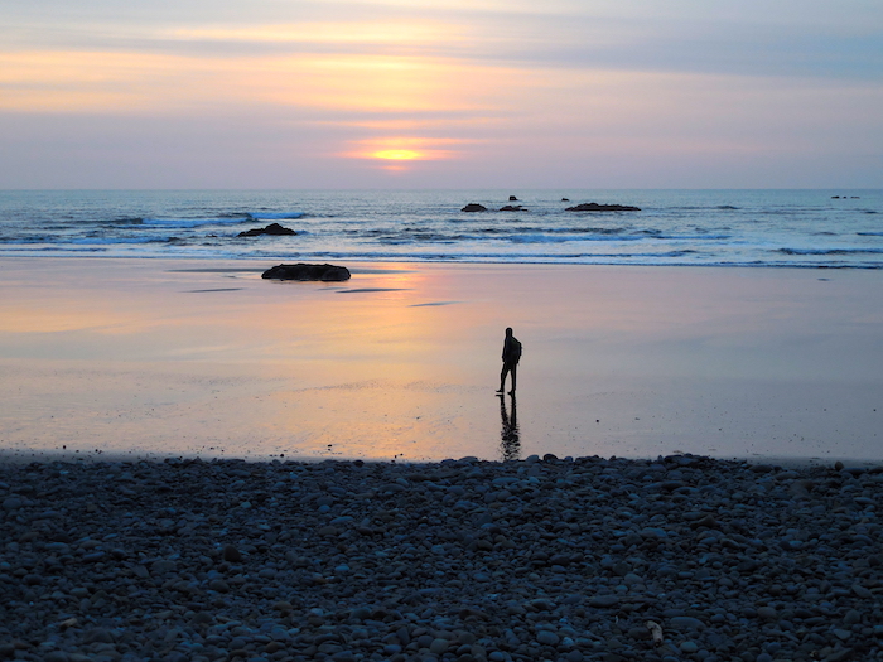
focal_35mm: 70
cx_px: 442
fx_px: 1786
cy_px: 331
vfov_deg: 21.0
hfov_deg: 27.8
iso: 125
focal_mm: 12.6
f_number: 4.7
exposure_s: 1/80
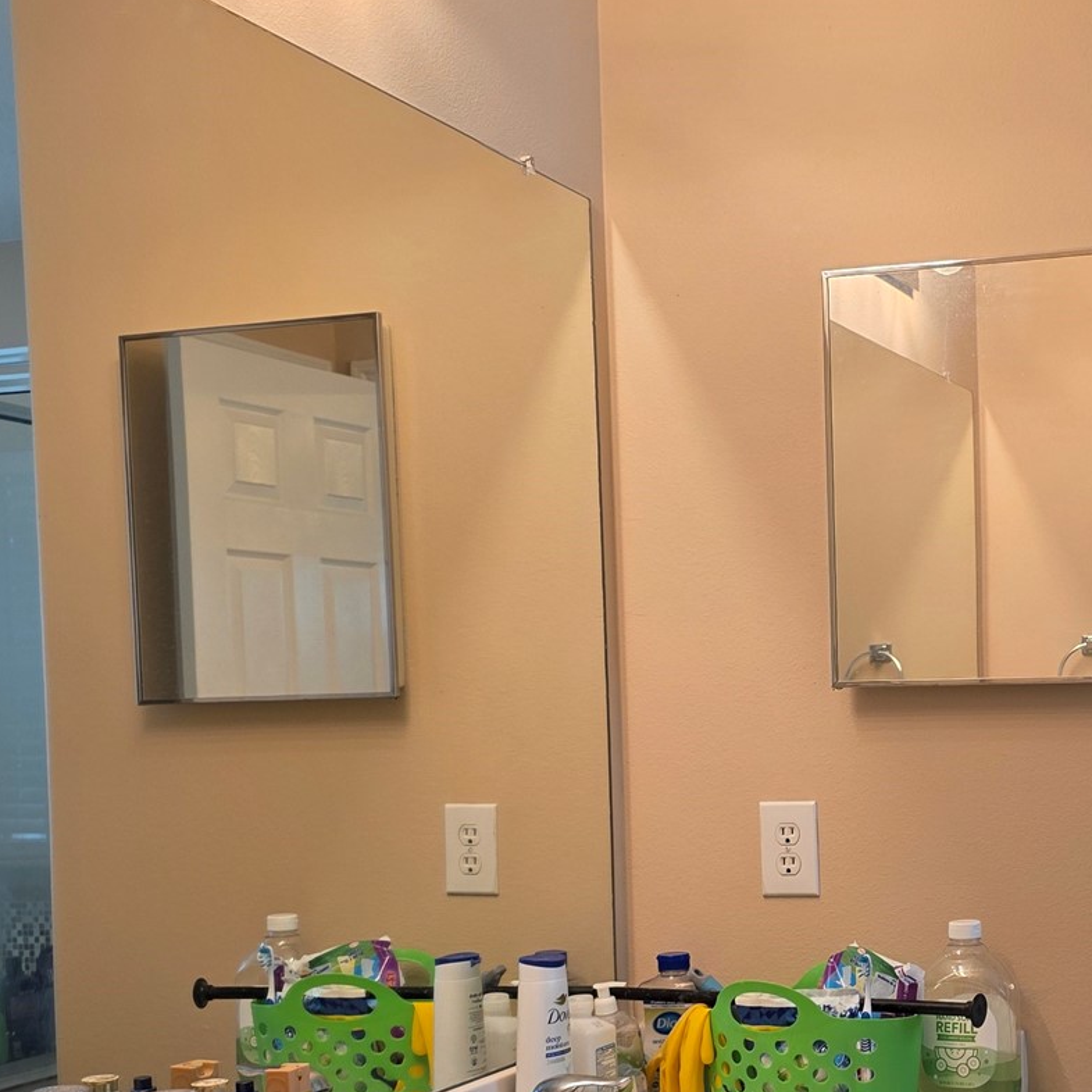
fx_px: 1892
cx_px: 946
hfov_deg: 31.0
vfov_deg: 31.8
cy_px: 771
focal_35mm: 53
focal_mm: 6.3
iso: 100
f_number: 1.7
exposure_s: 1/120
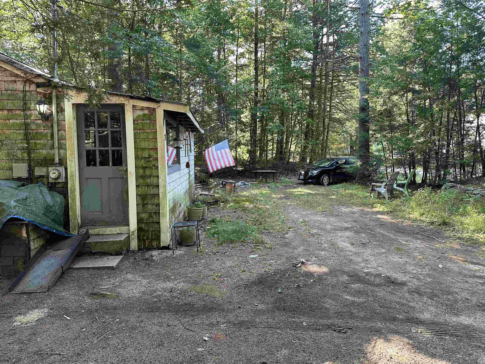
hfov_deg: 71.6
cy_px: 182
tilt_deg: -4.3
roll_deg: +0.5
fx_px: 336
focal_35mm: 24
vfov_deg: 56.8
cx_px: 242
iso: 200
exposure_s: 1/121
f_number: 1.78
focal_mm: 6.86
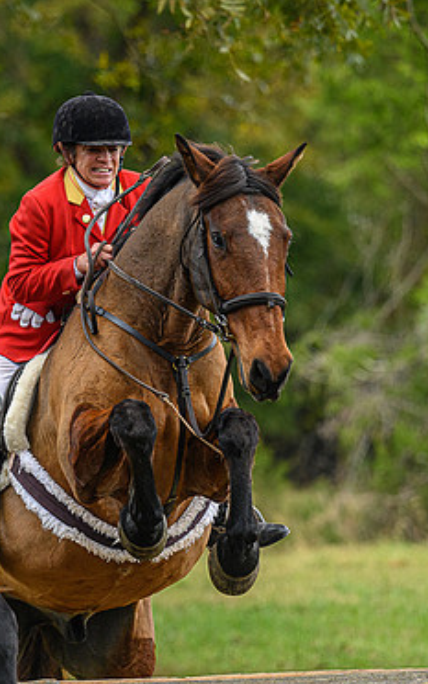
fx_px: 6839
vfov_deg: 5.7
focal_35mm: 367
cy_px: 348
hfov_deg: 3.6
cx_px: 142
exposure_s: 1/640
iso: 800
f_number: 3.5
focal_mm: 185
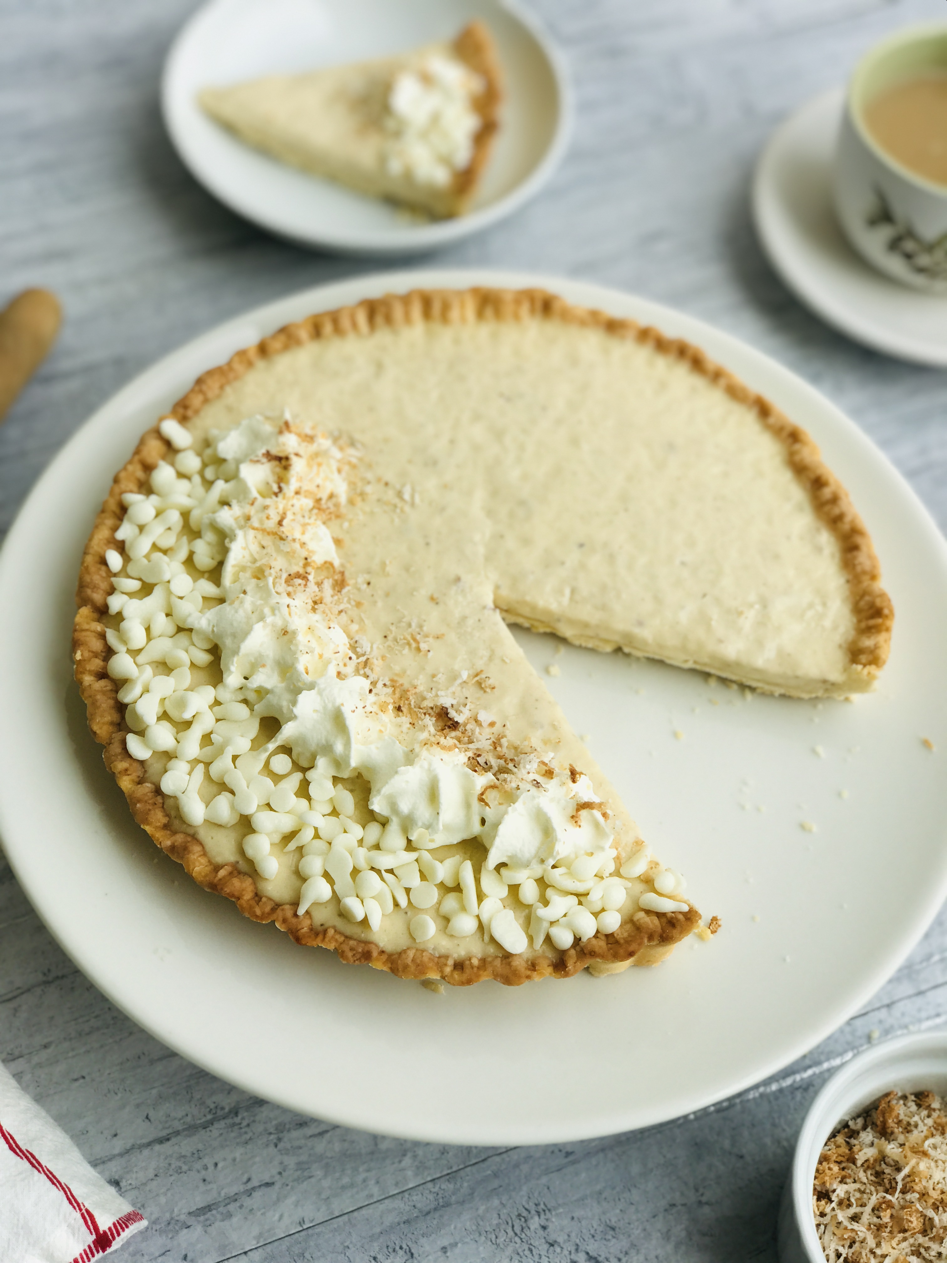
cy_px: 632
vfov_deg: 33.8
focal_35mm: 57
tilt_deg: -57.3
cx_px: 474
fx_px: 2079
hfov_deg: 25.7
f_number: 2.8
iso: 20
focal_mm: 6.6
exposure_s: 1/245
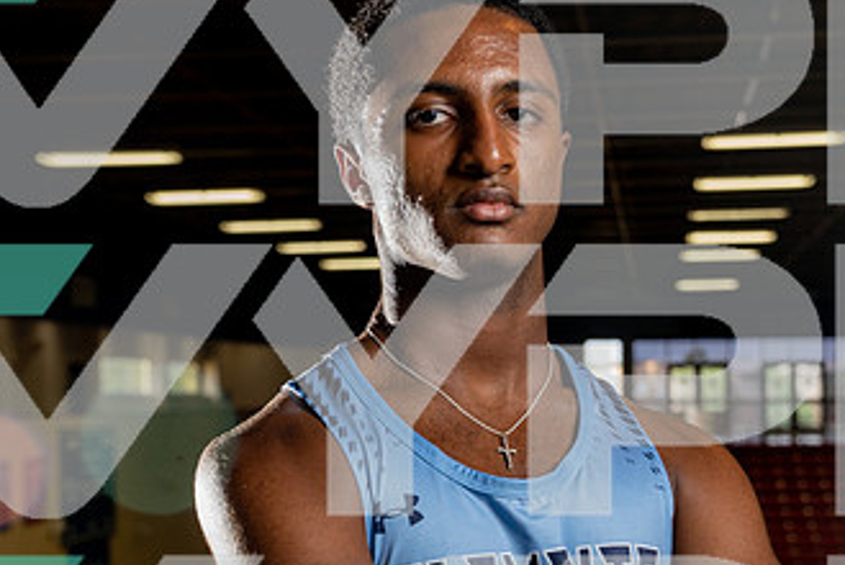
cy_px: 381
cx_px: 478
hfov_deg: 25.0
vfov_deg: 16.8
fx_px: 1903
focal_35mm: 81
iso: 800
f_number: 5
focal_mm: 46
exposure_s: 1/250
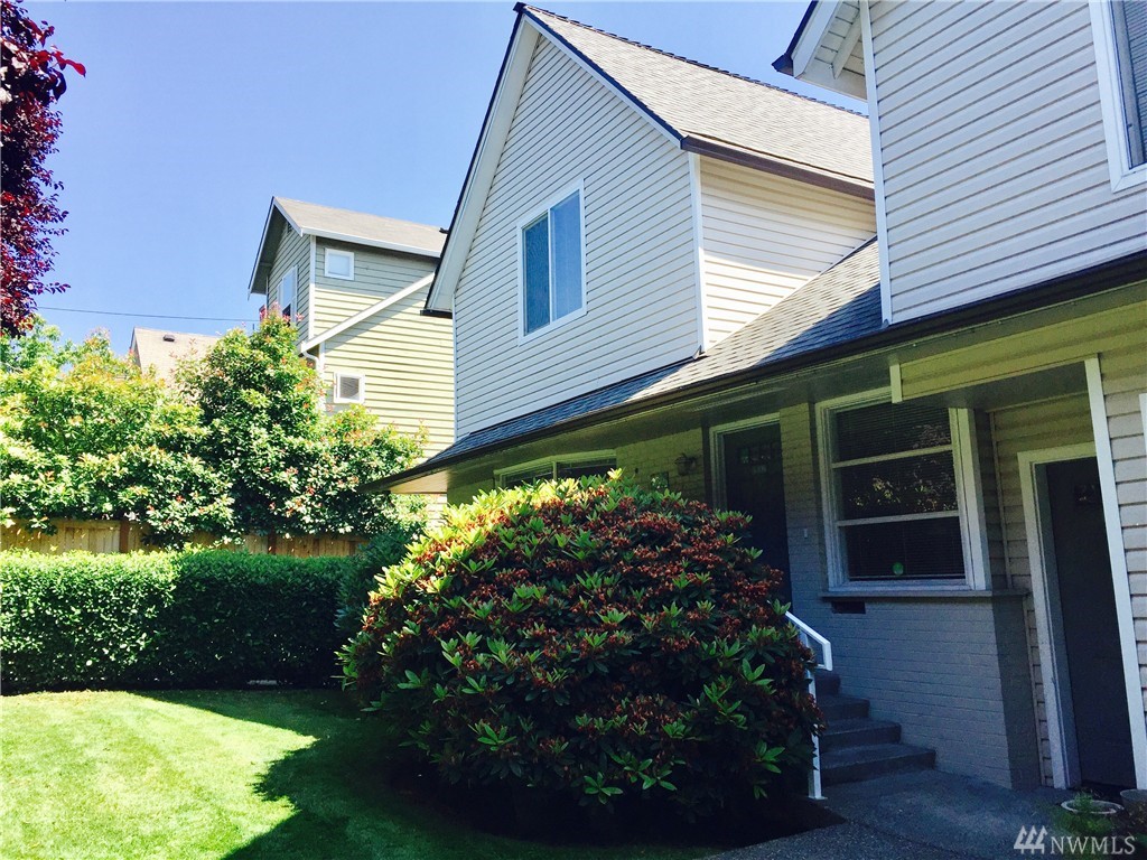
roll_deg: -0.3
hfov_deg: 61.7
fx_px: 961
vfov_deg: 48.2
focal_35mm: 29
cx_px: 574
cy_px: 430
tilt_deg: +10.4
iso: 32
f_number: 2.2
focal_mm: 4.15
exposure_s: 1/824
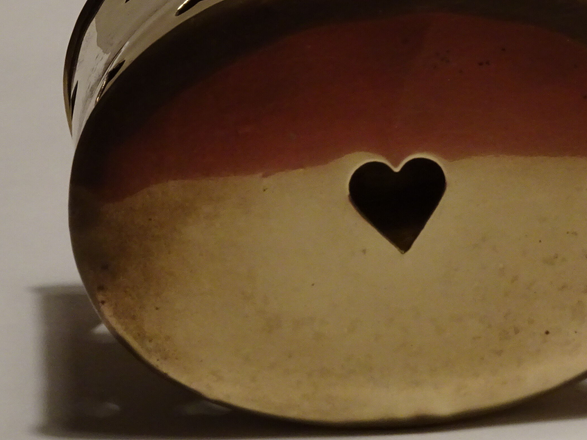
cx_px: 416
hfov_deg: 7.8
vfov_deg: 5.8
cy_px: 168
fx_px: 4323
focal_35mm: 255
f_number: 7.1
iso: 400
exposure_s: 1/10
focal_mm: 24.99
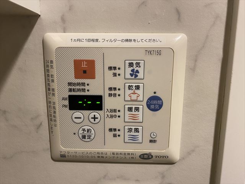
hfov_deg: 67.3
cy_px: 92
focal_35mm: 26
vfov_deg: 53.1
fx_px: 184
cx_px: 122
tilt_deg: -10.3
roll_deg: +0.3
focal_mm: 4.25
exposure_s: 1/50
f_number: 1.8
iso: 250
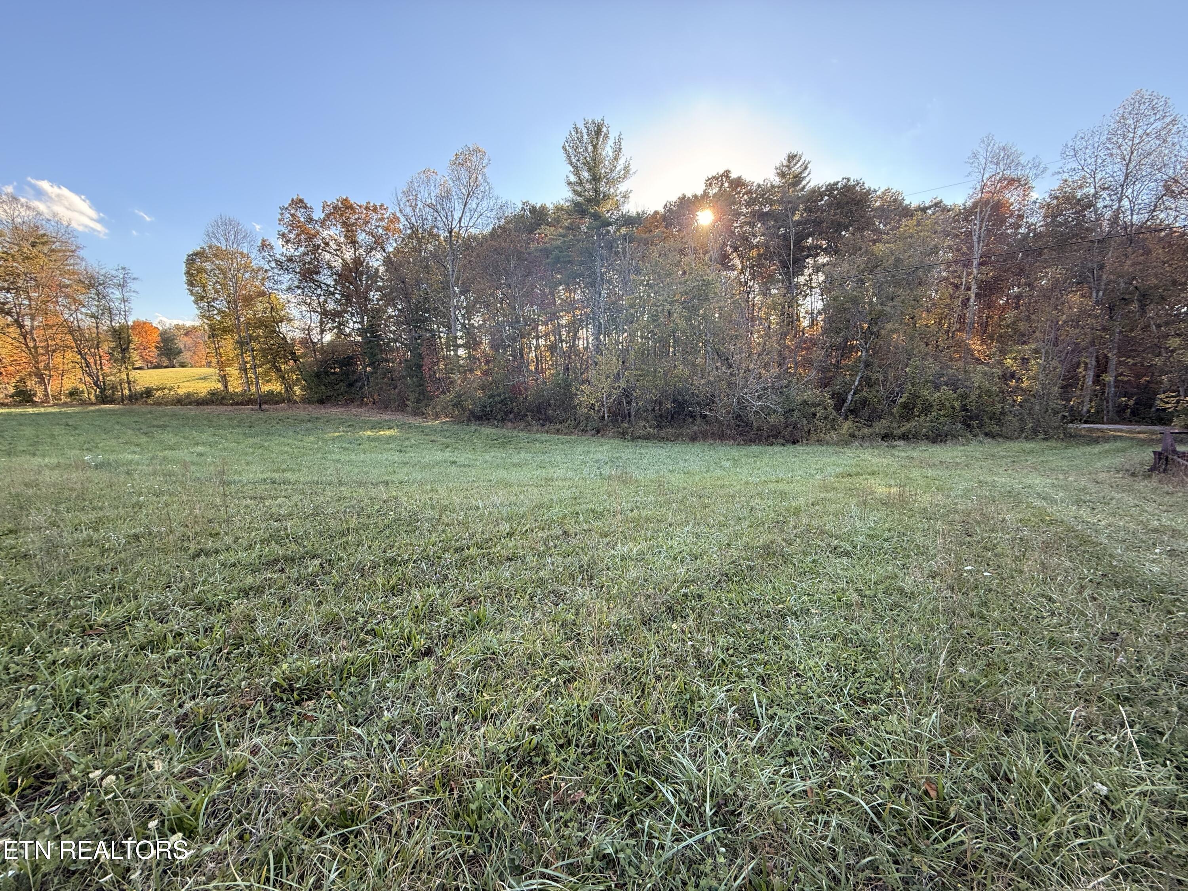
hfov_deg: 102.1
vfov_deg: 85.7
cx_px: 594
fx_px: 480
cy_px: 446
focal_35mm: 14
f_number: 2.2
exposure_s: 1/149
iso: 64
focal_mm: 2.22
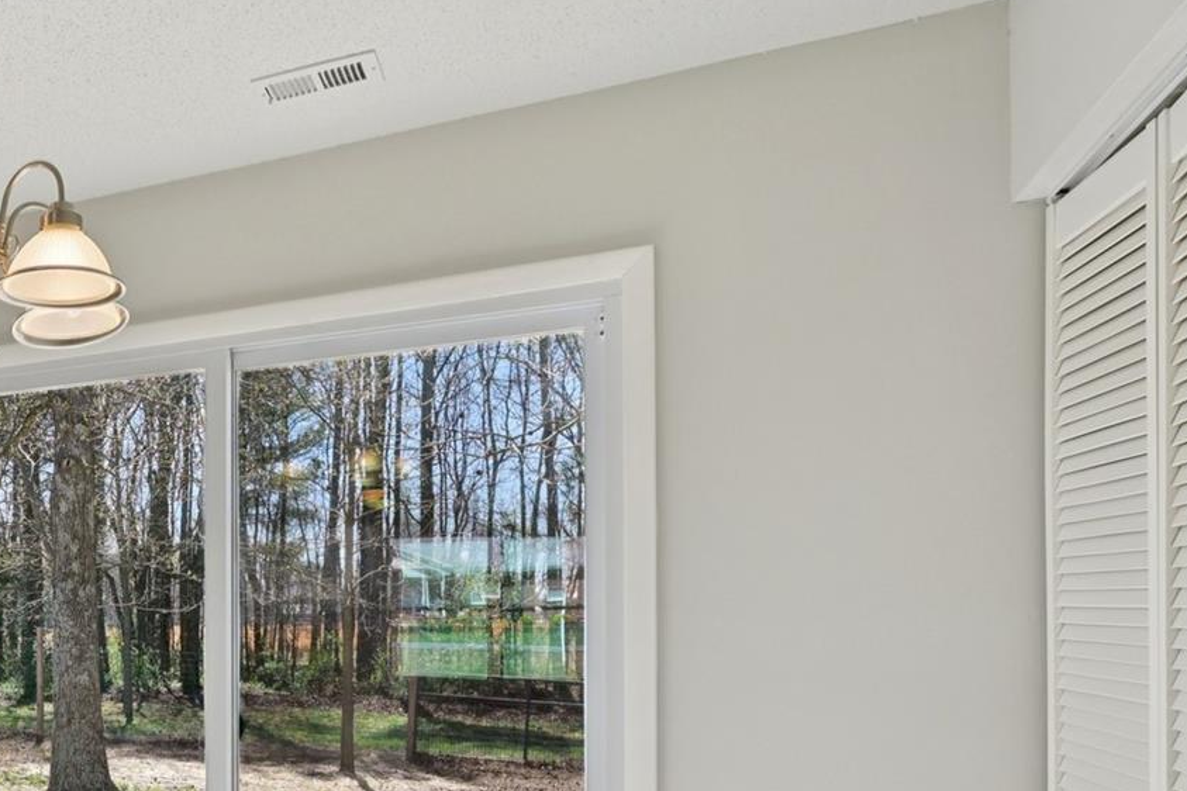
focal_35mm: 35
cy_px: 630
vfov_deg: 36.4
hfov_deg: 44.0
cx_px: -65
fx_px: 1161
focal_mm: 14.5
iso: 100
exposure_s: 1/50
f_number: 8
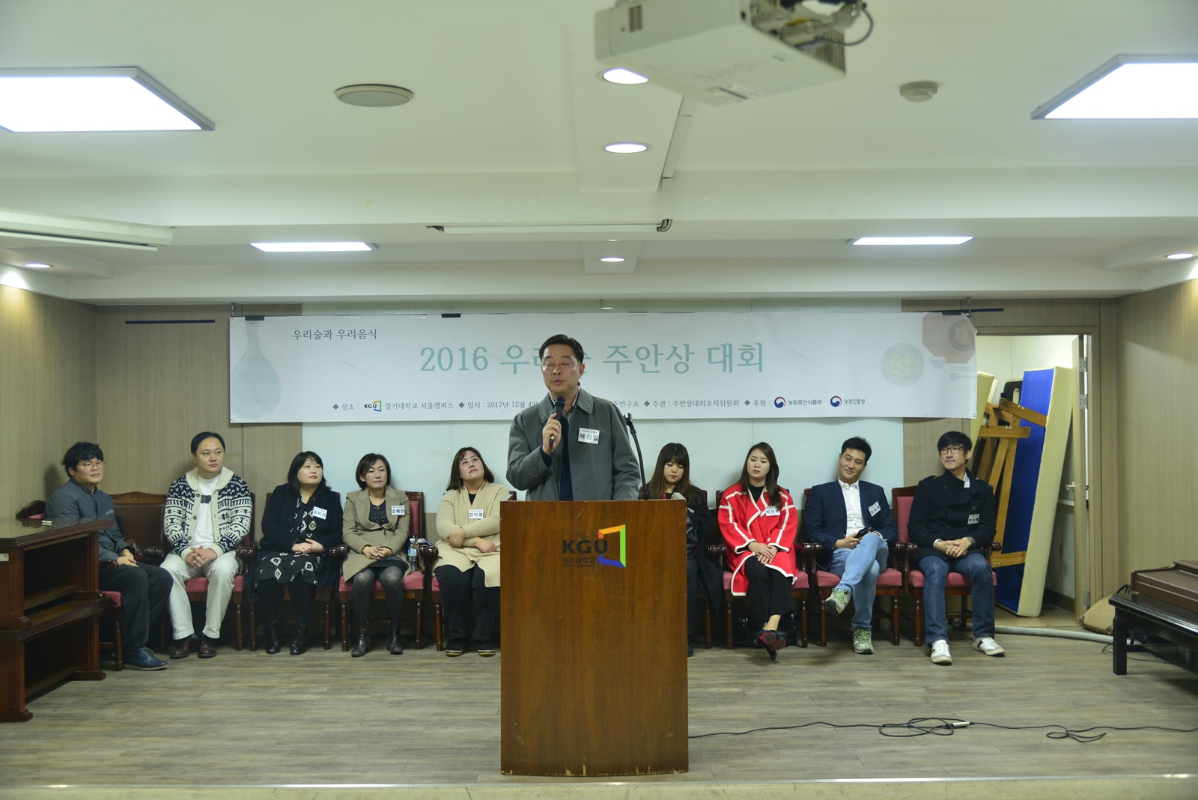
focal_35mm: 35
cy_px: 400
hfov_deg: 54.4
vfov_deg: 37.9
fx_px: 1165
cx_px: 599
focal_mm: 35
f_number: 4
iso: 800
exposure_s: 1/50
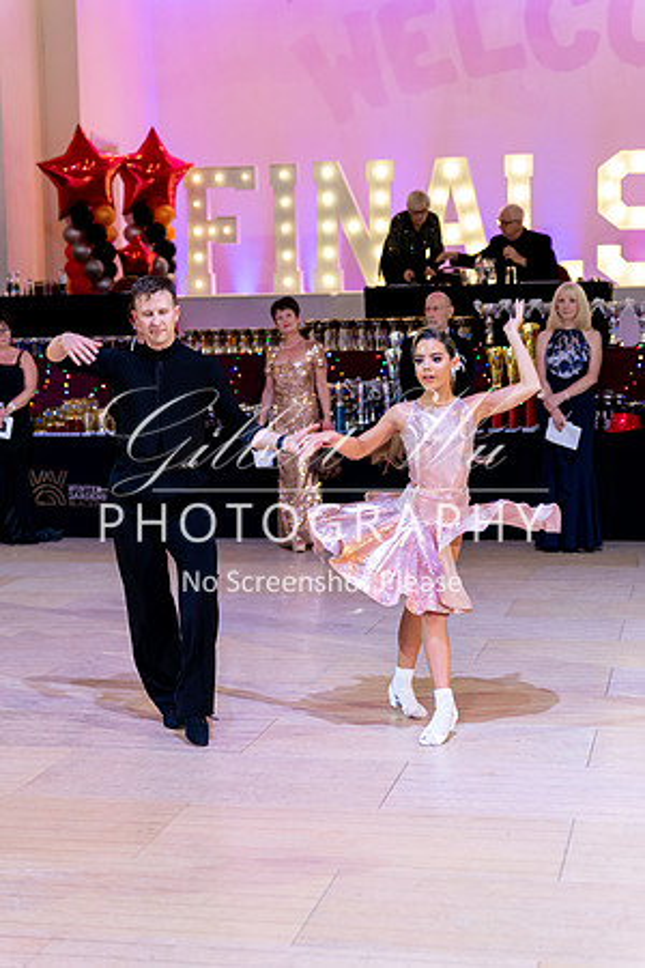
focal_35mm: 62
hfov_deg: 21.9
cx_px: 322
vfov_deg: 32.4
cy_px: 484
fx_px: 1666
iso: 3200
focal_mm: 62
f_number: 2.8
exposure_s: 1/400
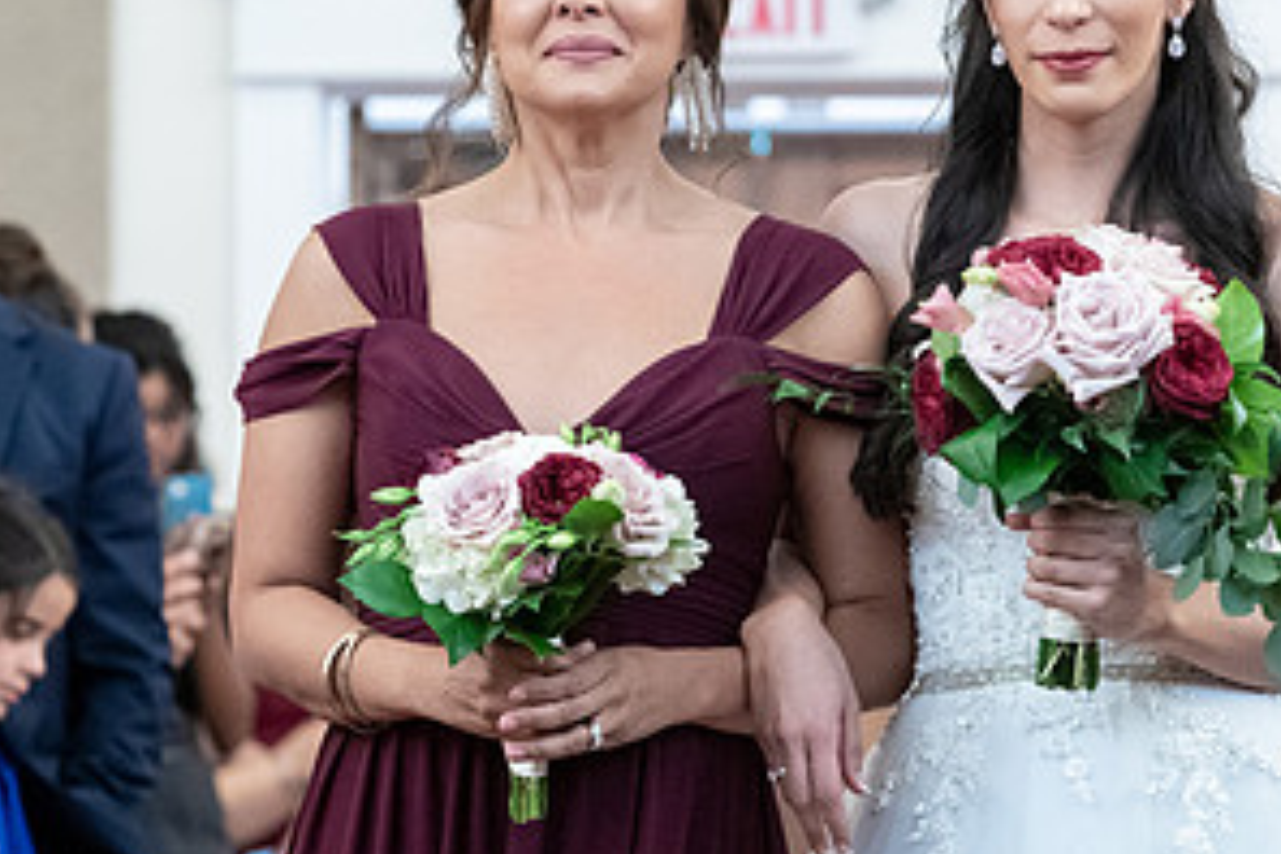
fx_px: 7152
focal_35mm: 201
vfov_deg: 6.8
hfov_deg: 10.2
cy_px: 382
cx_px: 899
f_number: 4
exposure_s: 1/100
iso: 6400
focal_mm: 97
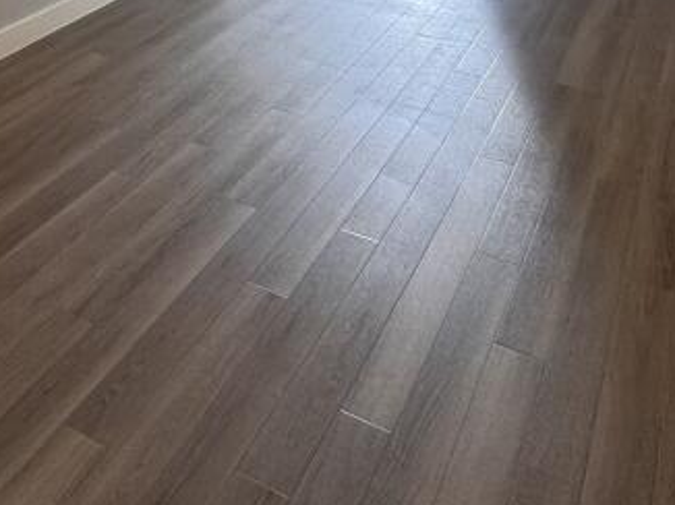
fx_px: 857
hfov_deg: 42.9
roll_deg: -1.2
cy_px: -215
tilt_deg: -7.3
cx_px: 288
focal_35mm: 44
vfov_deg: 25.9
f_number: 2.2
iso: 100
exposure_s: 1/100
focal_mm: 2.22
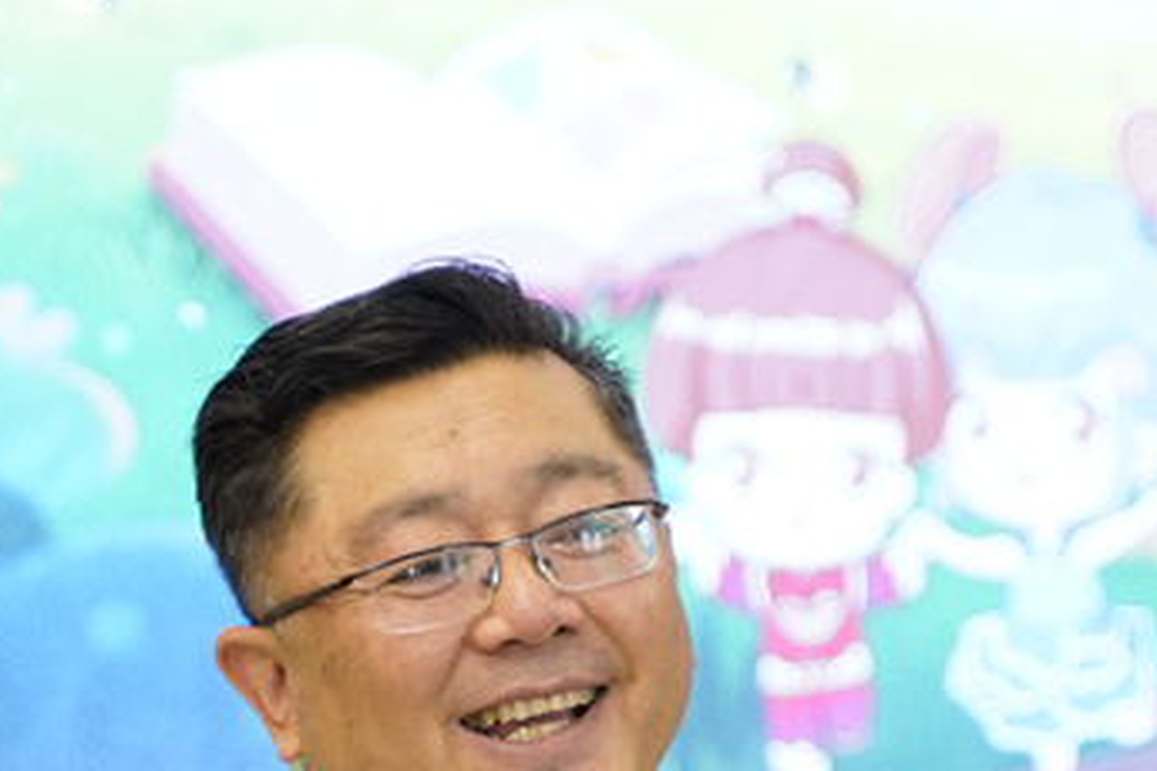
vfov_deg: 6.2
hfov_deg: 9.4
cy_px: 1030
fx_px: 7003
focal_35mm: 218
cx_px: 394
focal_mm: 75
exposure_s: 1/200
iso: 1600
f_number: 2.8
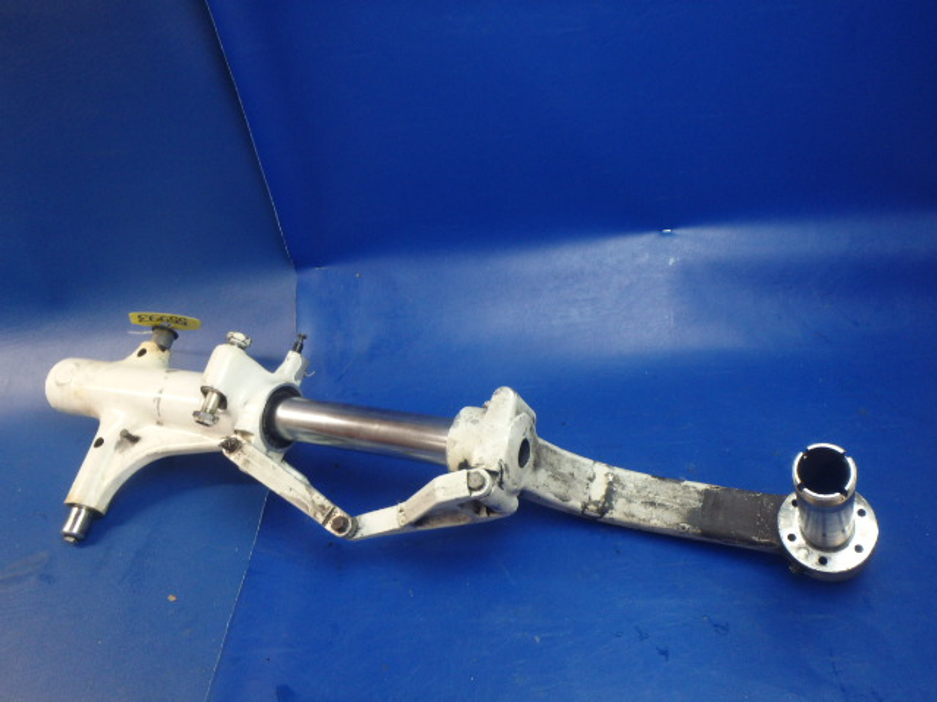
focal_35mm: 28
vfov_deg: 49.7
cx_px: 468
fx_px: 758
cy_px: 351
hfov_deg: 63.4
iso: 250
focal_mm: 5
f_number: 3.9
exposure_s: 1/30
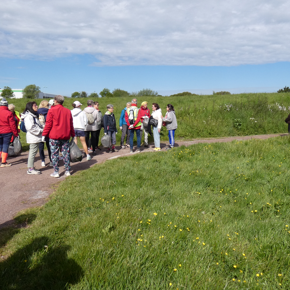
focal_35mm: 28
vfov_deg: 57.2
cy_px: 134
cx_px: 160
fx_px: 265
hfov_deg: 57.2
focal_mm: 3.6
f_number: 3.5
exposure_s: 1/1000
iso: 80
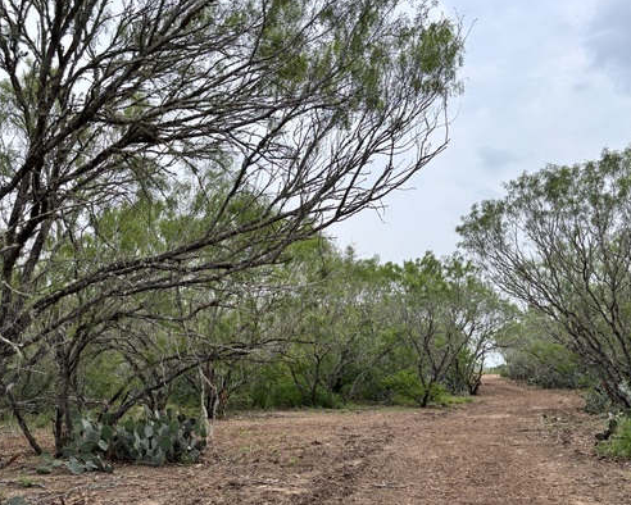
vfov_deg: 44.4
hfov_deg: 54.1
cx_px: 291
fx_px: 617
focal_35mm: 33
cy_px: 292
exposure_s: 1/2193
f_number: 1.6
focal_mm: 5.96
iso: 50
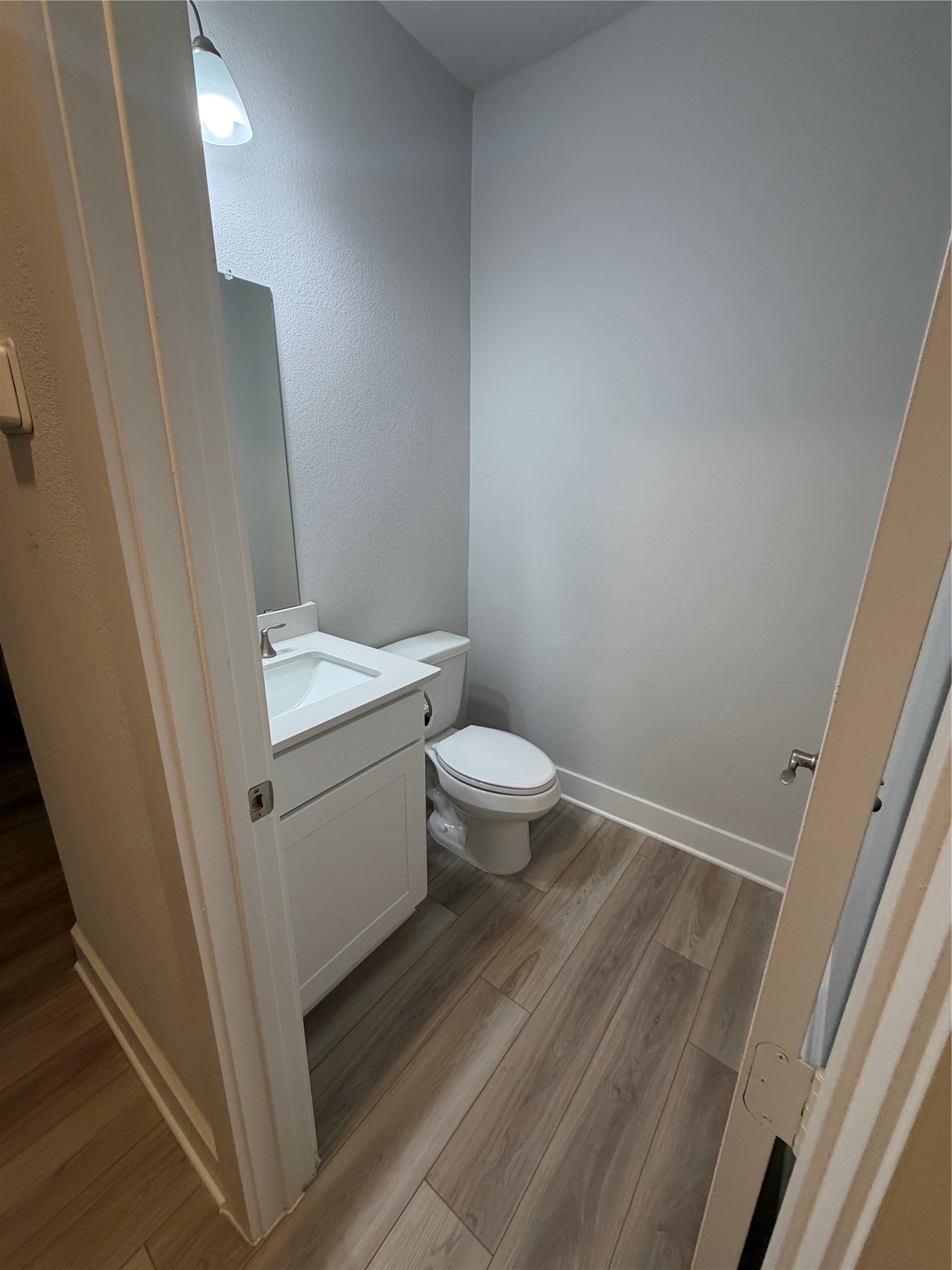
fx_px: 513
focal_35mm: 14
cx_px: 476
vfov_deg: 102.1
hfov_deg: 85.7
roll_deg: -1.6
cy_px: 635
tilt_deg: -16.7
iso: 250
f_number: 2.2
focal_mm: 2.22
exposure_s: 1/120
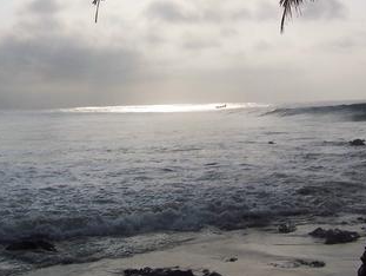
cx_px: 185
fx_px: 709
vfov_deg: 21.9
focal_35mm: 67
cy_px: 110
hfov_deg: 28.9
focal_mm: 6.3
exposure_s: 1/1500
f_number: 5.6
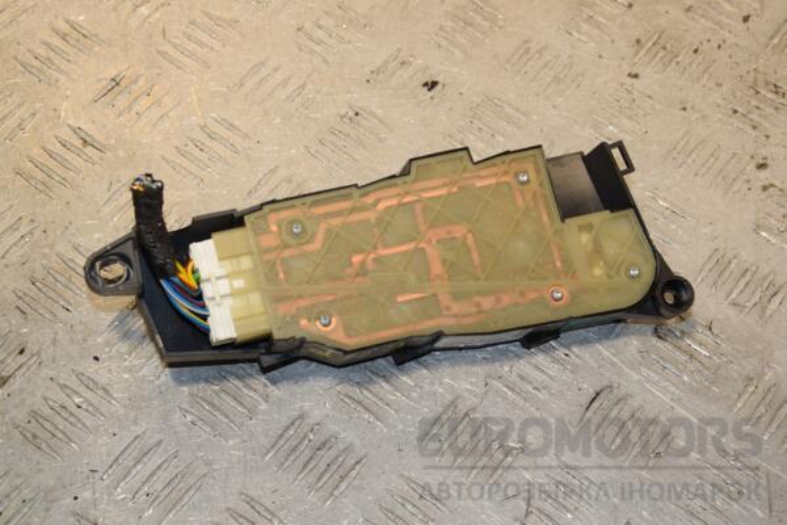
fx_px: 1476
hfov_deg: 29.9
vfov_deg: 20.2
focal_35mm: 68
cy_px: 262
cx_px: 394
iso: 800
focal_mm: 45
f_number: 8
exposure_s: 1/200
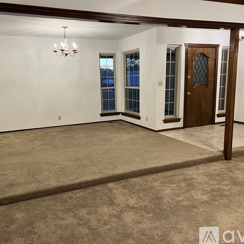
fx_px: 247
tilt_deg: -10.5
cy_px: 123
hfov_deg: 52.5
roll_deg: +2.0
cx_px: 114
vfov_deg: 52.5
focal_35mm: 31
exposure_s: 1/60
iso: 160
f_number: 1.5
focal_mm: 5.7
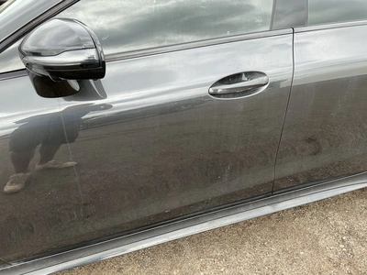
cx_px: 184
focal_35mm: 28
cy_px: 138
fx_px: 297
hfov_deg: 63.4
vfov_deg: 49.7
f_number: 1.8
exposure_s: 1/235
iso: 20
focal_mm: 3
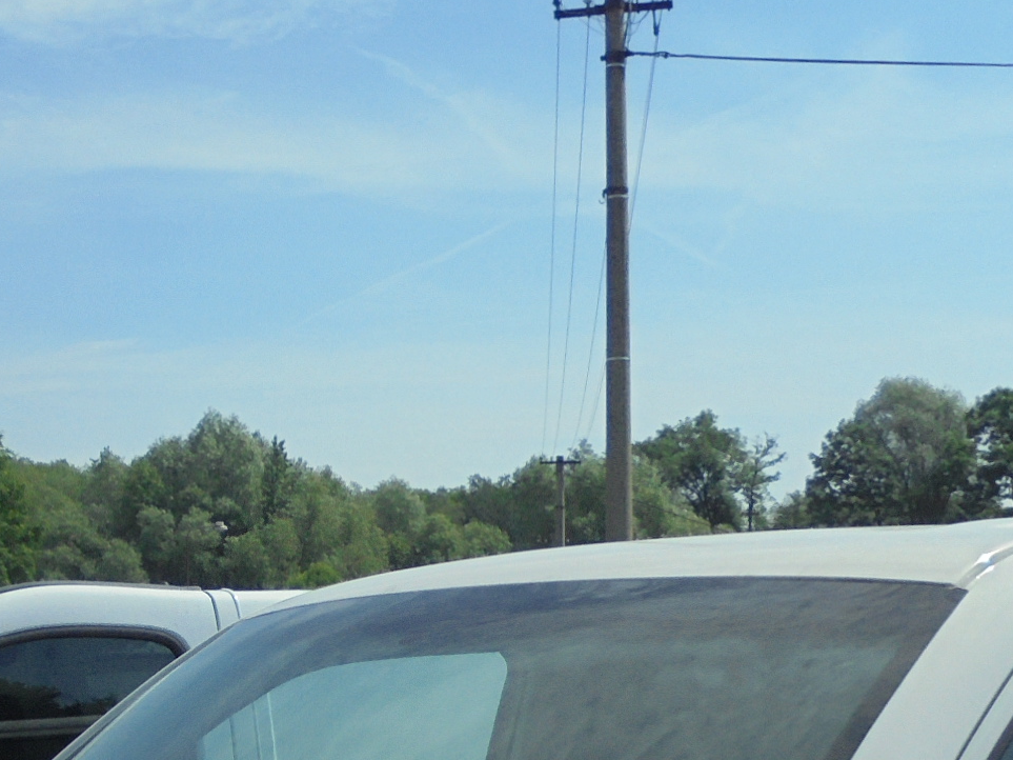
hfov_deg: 27.5
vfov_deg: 20.7
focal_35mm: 70
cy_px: 655
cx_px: 296
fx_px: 2048
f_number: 11.5
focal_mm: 4.6
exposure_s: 1/160
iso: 100
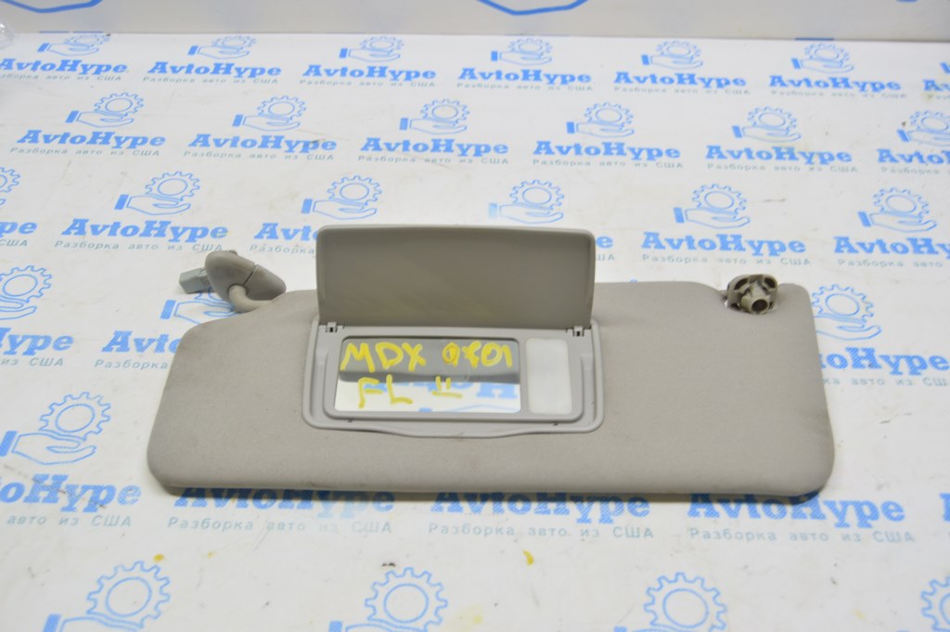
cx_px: 475
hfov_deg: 53.2
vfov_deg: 36.8
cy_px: 316
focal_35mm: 36
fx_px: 949
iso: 400
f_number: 5.6
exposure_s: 1/20
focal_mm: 24
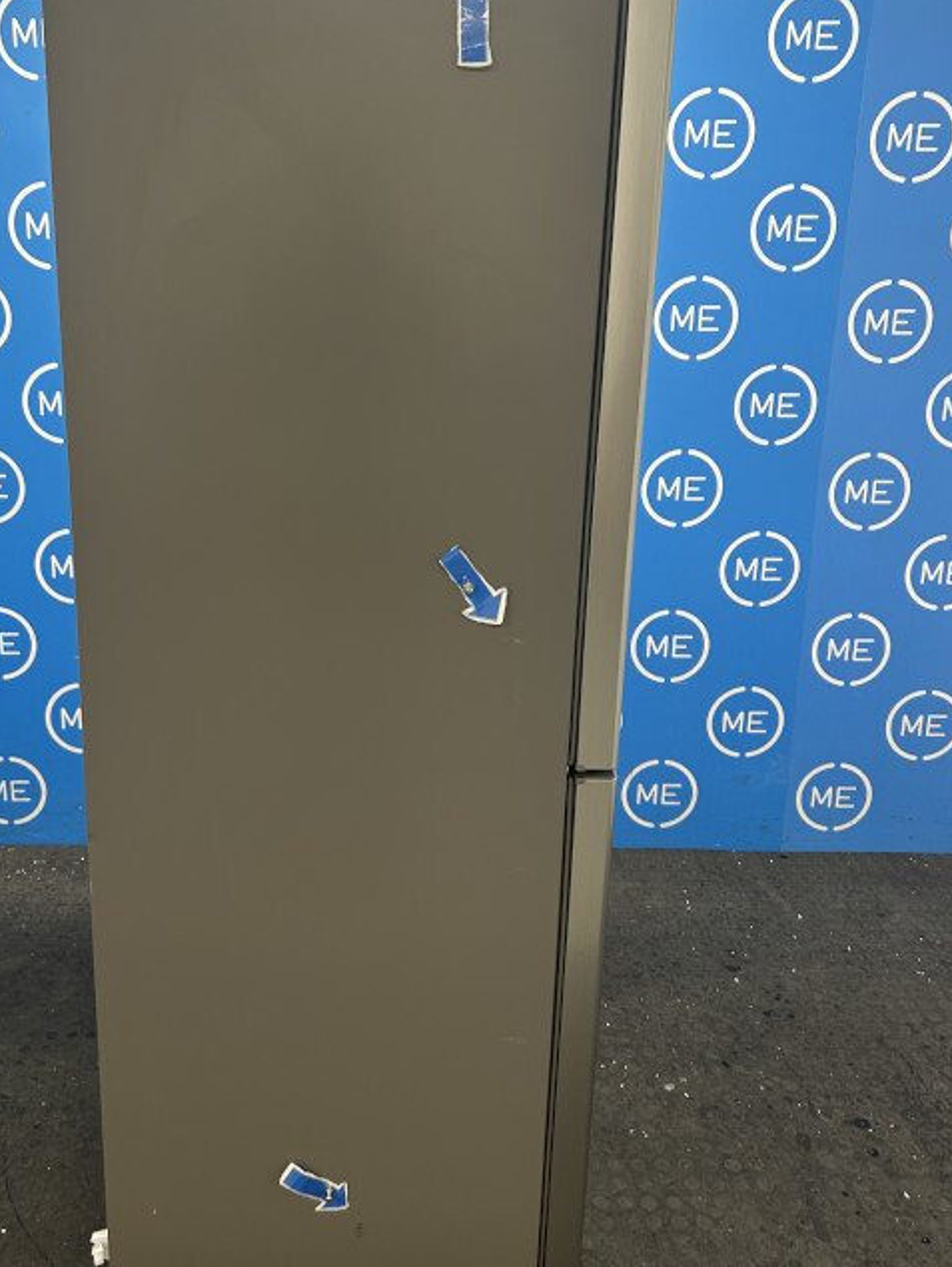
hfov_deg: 42.8
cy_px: 539
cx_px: 376
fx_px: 1209
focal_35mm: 33
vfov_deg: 55.1
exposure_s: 1/50
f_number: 1.5
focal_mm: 5.7
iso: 100
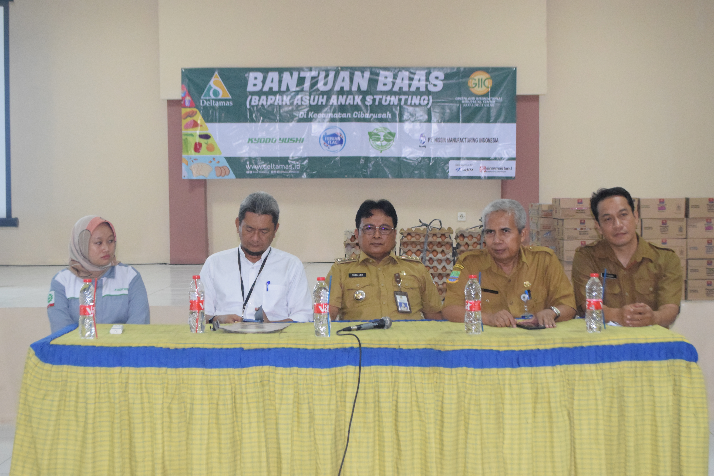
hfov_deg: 35.0
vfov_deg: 23.8
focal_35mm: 57
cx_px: 357
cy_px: 238
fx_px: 1131
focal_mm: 38
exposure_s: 1/60
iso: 5000
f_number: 7.1
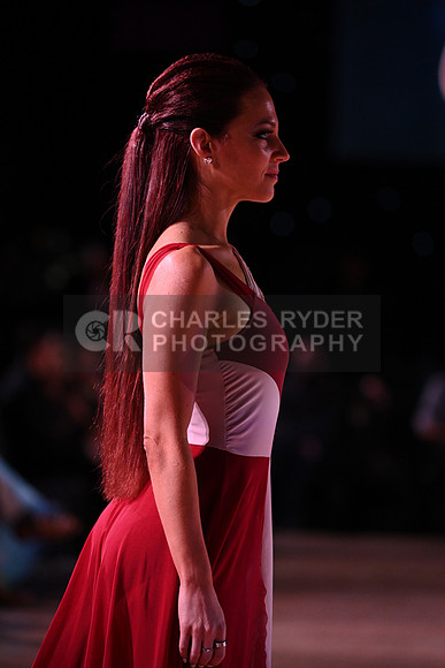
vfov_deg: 8.2
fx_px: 4632
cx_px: 222
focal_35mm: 250
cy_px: 334
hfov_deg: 5.5
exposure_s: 1/320
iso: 3200
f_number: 5
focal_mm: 250
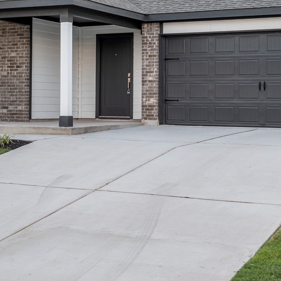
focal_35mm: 76
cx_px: 84
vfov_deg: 22.7
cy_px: 95
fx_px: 698
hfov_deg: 22.6
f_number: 8
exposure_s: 1/6
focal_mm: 28
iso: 200
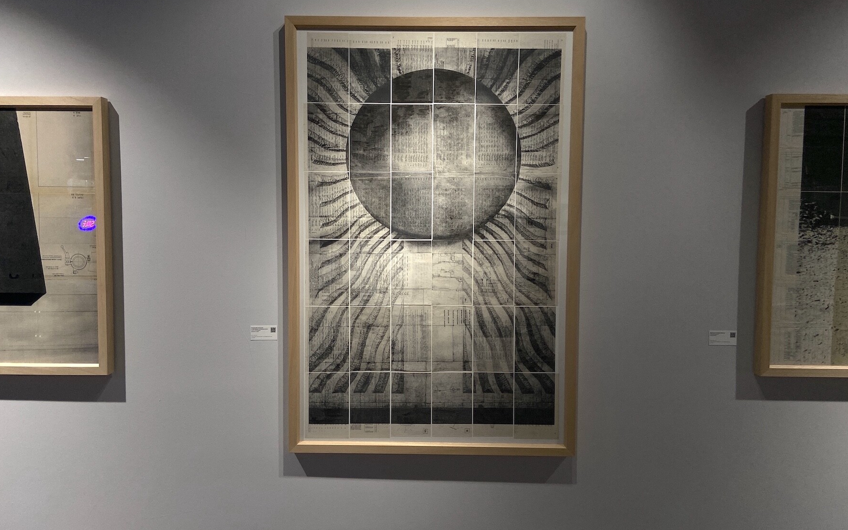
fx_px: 647
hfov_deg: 66.5
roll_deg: -0.3
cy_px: 255
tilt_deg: -4.6
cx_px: 426
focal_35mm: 28
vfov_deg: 44.5
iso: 100
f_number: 1.8
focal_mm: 4.25
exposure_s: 1/100
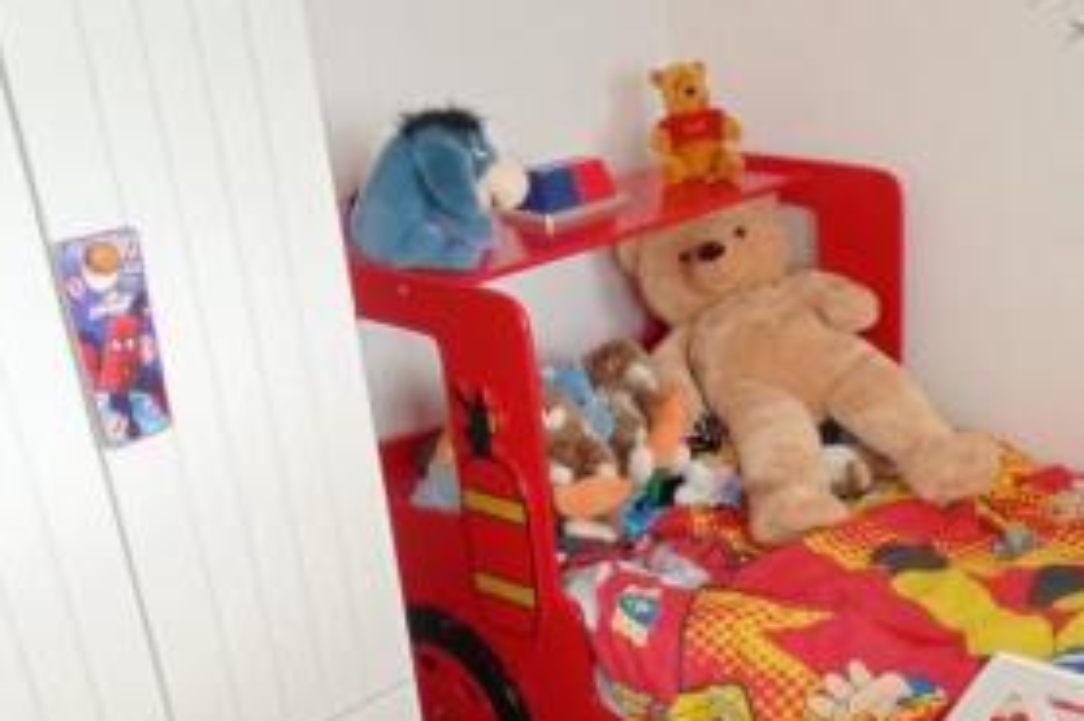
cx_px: 755
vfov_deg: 26.5
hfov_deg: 40.4
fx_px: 1444
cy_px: 723
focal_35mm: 48
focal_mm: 4
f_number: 3.1
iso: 320
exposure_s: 1/30
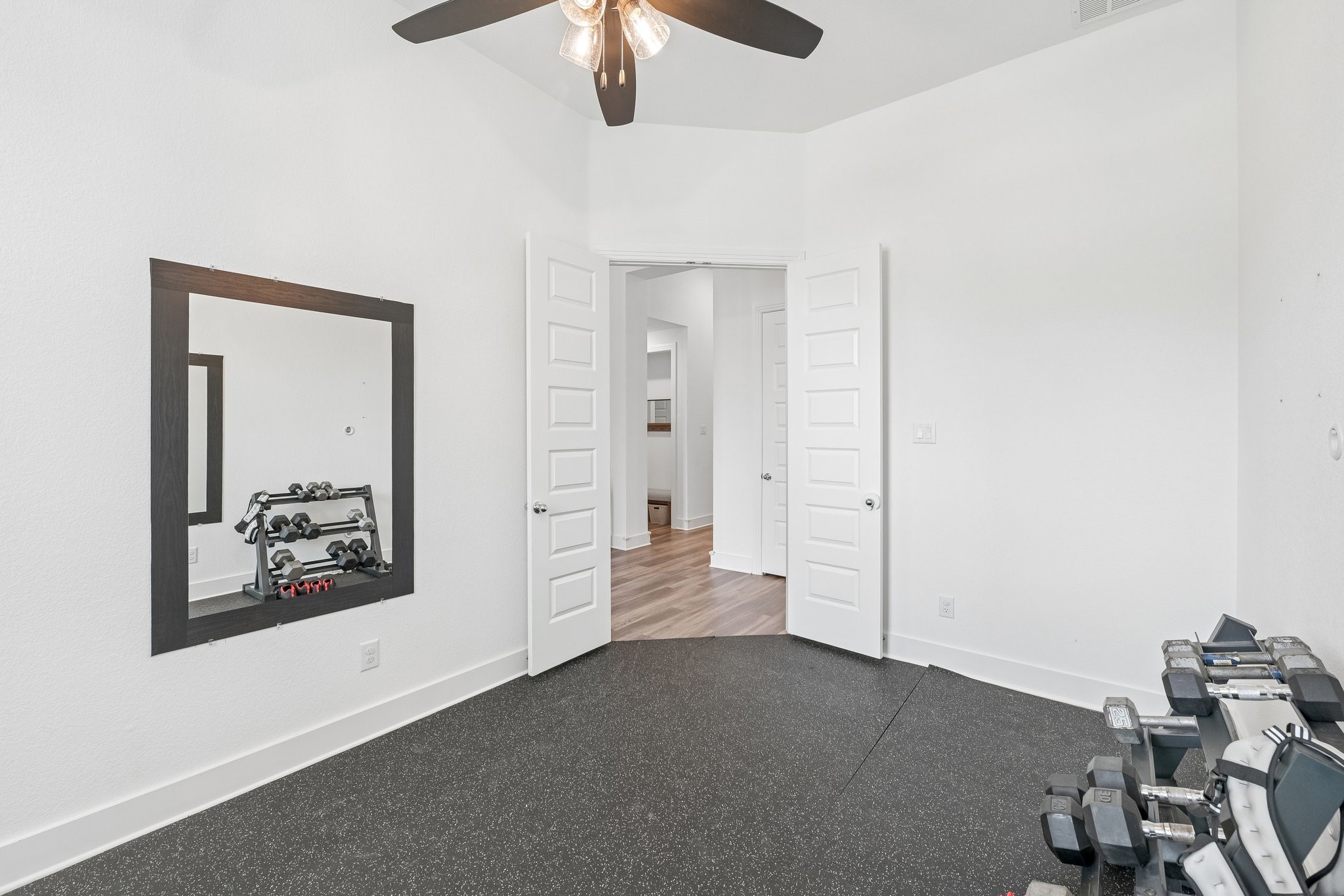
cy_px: 448
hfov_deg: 104.3
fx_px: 523
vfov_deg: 81.2
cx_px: 672
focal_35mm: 14
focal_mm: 14
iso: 400
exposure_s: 1/25
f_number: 8
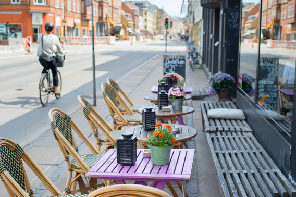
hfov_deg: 39.6
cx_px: 148
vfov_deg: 27.0
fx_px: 411
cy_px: 98
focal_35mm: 50
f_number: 4
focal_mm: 50
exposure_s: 1/500
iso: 250
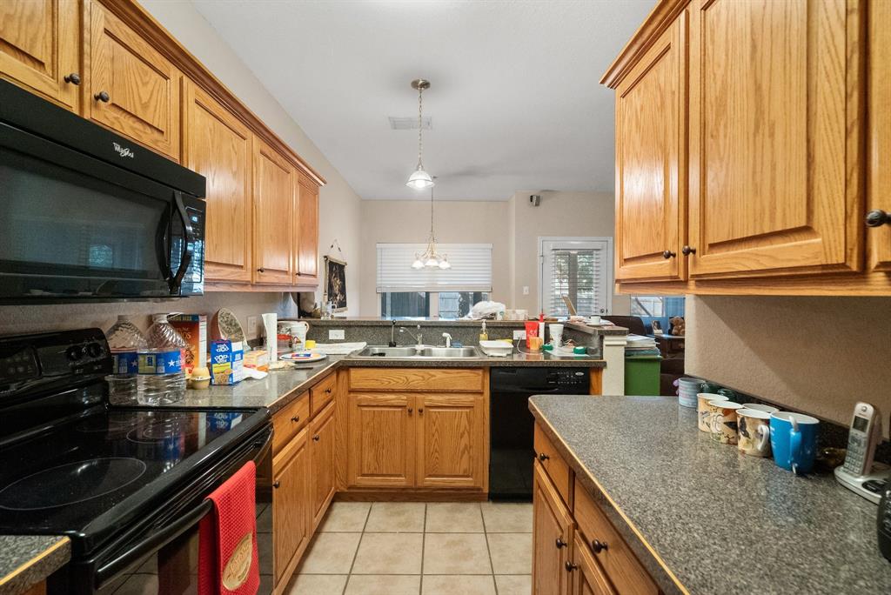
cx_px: 446
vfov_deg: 73.8
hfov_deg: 96.7
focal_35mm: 16
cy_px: 298
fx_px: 396
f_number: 7.1
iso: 12800
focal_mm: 16
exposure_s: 1/60
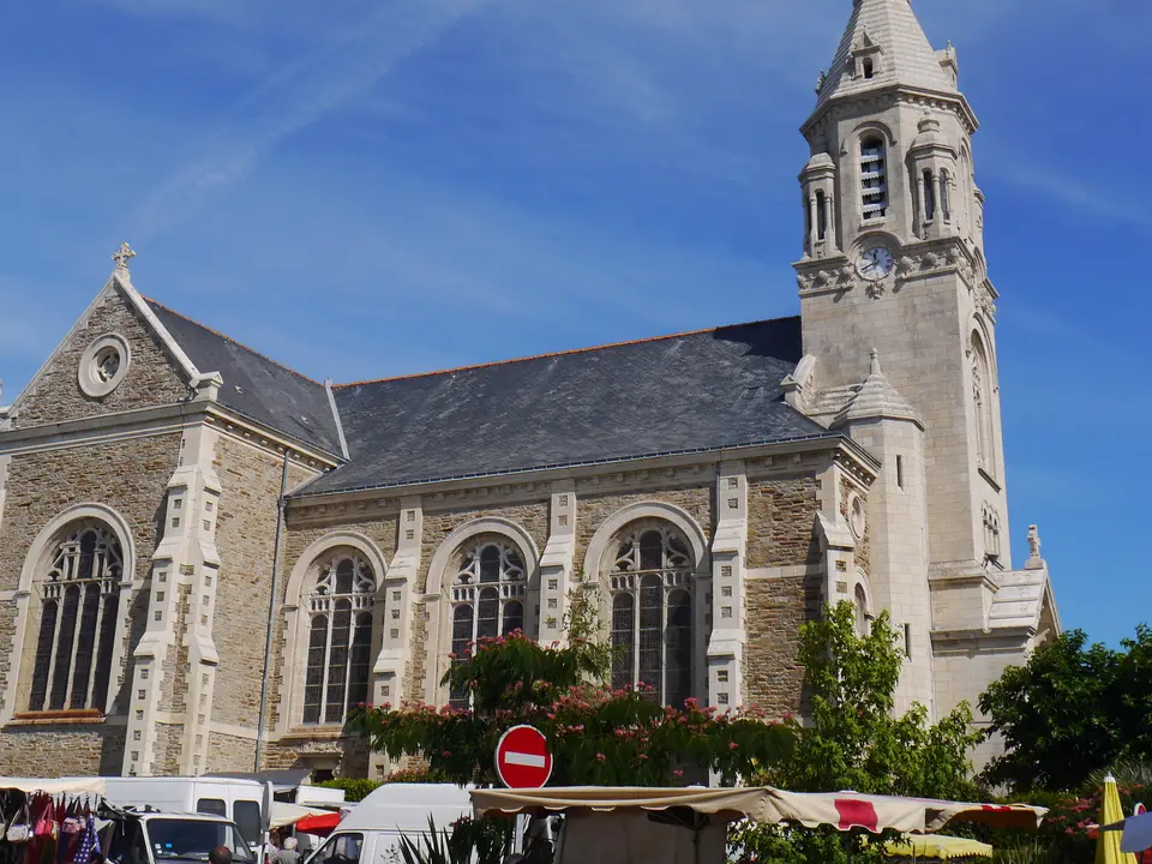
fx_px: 1597
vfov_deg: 30.2
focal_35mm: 48
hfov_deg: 39.6
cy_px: 346
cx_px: 539
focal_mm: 18
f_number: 10
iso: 160
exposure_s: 1/640
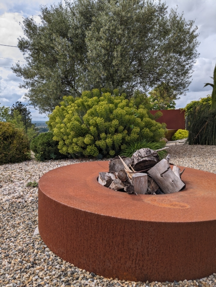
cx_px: 108
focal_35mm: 27
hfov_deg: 51.4
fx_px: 225
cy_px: 144
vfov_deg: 65.3
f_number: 1.73
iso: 32
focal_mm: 4.38
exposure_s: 1/3344
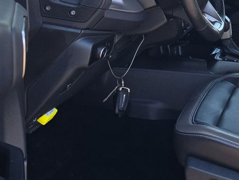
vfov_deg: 19.6
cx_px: 241
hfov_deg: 25.0
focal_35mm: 74
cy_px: 21
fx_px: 511
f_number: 1.4
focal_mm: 6.5
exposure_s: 1/188
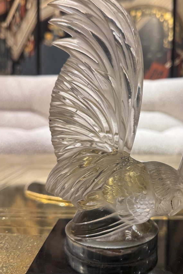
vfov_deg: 54.4
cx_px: 124
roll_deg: -1.2
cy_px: 140
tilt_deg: -3.9
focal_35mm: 35
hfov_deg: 37.4
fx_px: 267
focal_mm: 6.76
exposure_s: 1/100
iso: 125
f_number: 1.78
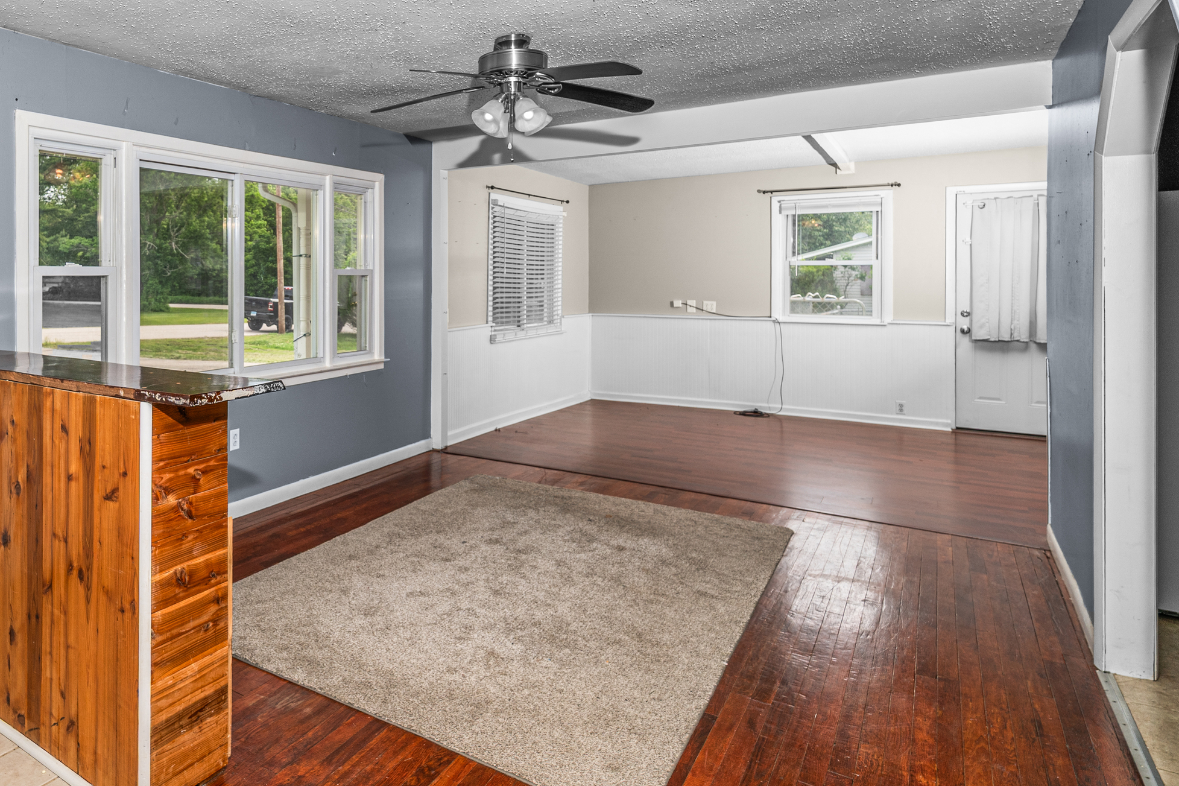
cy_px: 280
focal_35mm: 22
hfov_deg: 74.4
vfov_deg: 56.3
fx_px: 720
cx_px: 332
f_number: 6.3
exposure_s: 1/250
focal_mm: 14
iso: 100
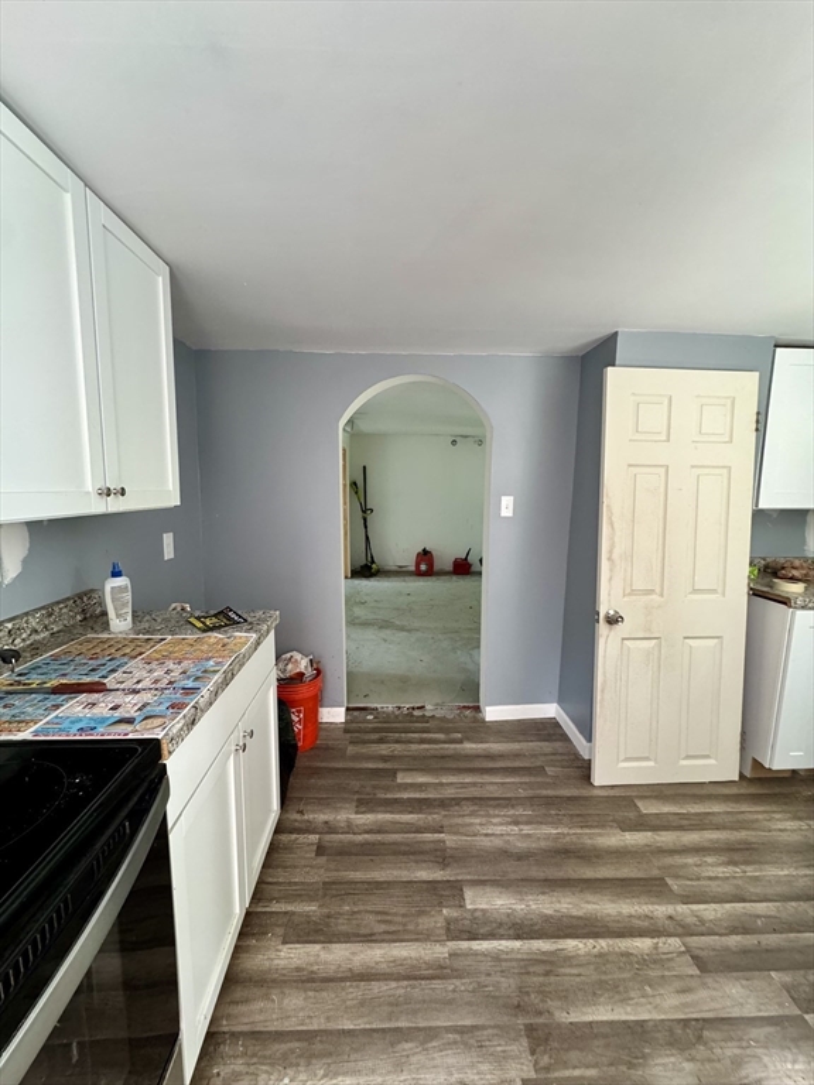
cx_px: 407
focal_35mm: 14
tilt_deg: -8.2
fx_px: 439
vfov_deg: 102.1
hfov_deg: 85.7
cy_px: 542
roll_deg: -1.2
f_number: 2.2
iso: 320
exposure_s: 1/60
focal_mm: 2.22
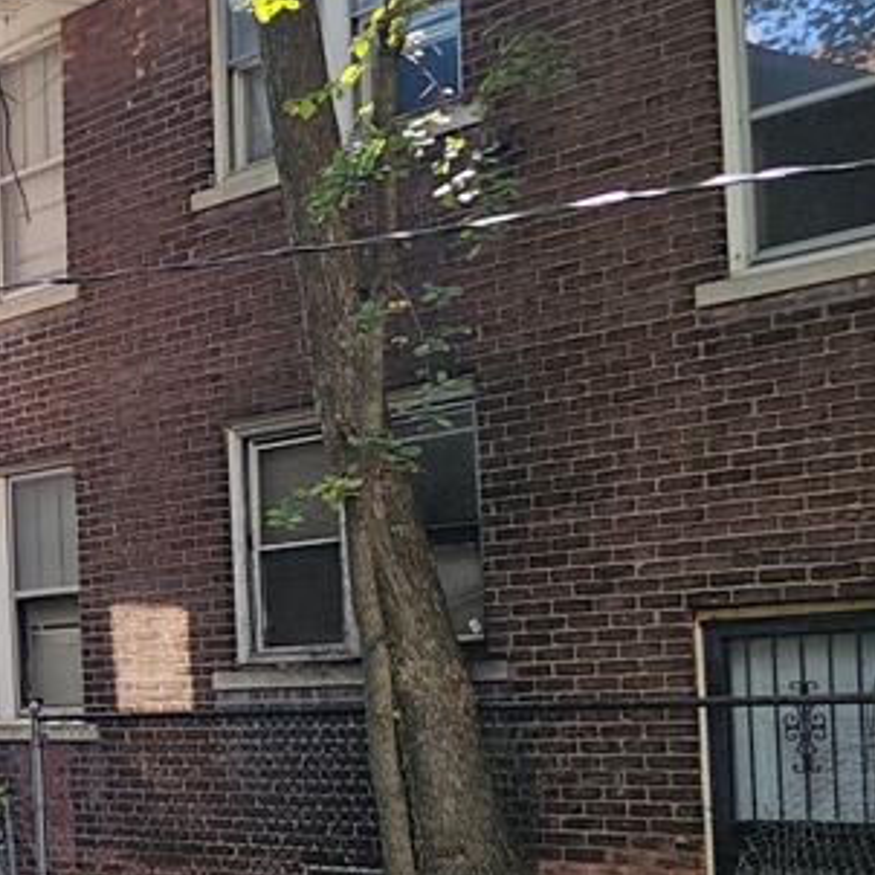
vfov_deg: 24.7
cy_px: 658
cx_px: -536
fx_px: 1973
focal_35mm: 69
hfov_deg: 20.4
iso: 16
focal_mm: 6.3
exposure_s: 1/120
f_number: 1.7
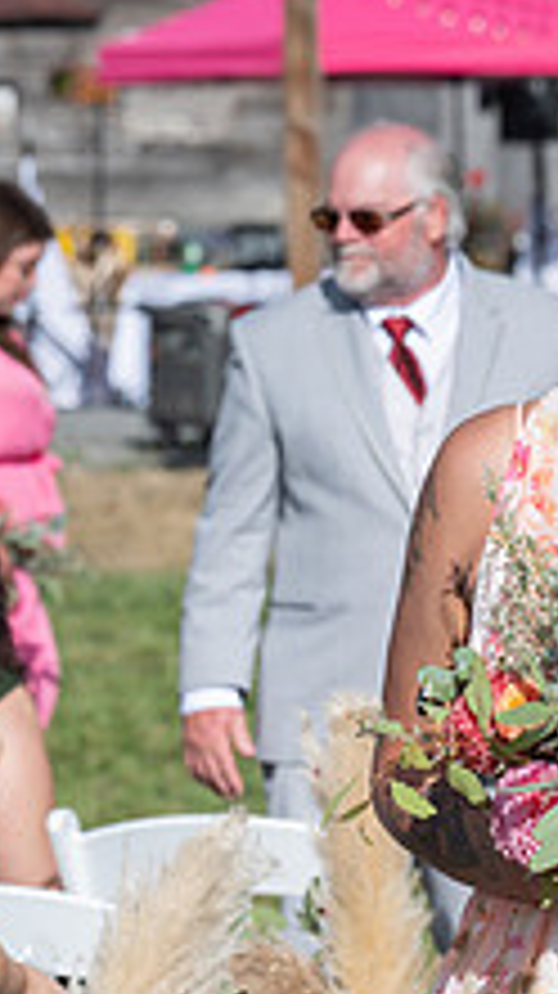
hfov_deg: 5.1
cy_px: 591
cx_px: 850
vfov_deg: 9.1
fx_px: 6246
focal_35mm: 237
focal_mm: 86
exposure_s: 1/5000
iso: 400
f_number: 5
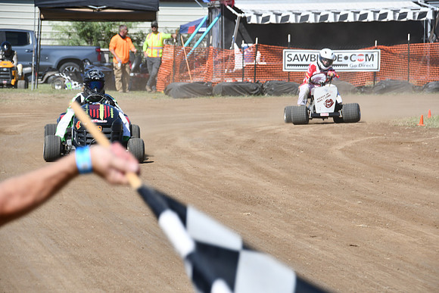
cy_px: 146
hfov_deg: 10.5
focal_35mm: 195
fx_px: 2378
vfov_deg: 7.0
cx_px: 220
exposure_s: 1/250
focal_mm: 130
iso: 100
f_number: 8
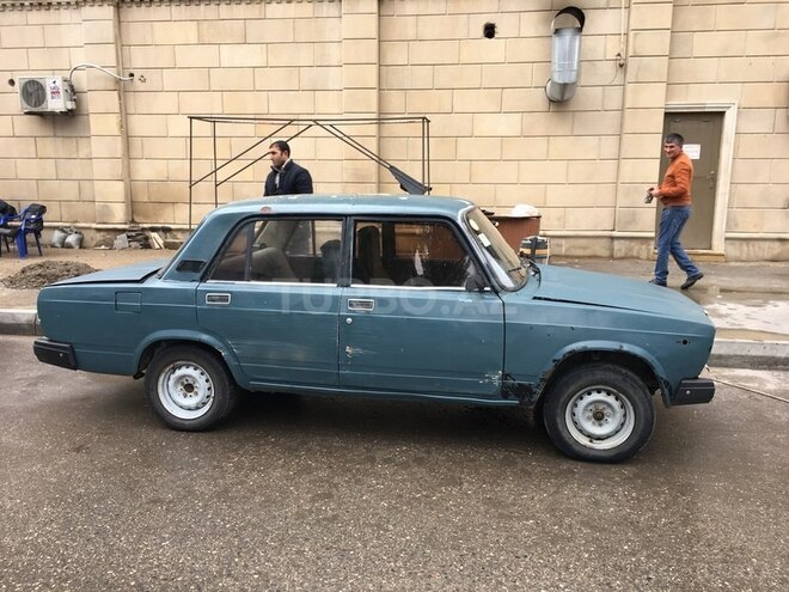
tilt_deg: -9.3
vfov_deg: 48.2
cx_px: 394
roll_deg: +0.2
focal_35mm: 29
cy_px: 296
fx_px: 661
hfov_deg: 61.7
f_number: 2.2
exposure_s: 1/111
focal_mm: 4.15
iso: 25
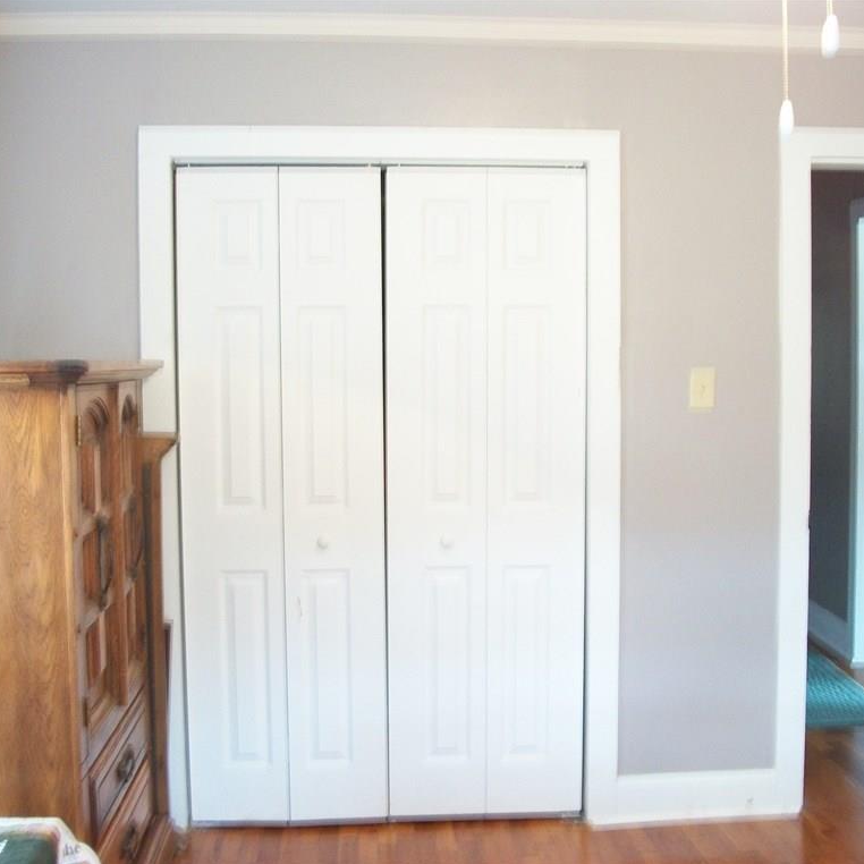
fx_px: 1073
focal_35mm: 38
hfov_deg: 43.9
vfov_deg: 43.9
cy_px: 433
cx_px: 427
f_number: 2.9
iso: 160
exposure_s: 1/5
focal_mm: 5.7
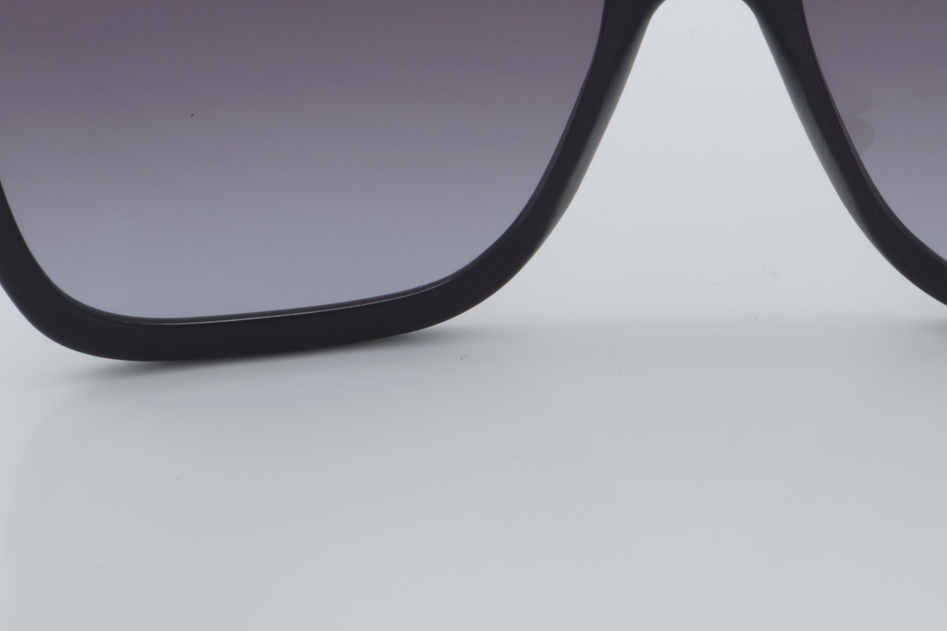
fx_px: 2576
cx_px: 702
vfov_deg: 13.9
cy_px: 90
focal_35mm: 98
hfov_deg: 20.7
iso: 100
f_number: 32
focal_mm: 35
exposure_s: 1/4
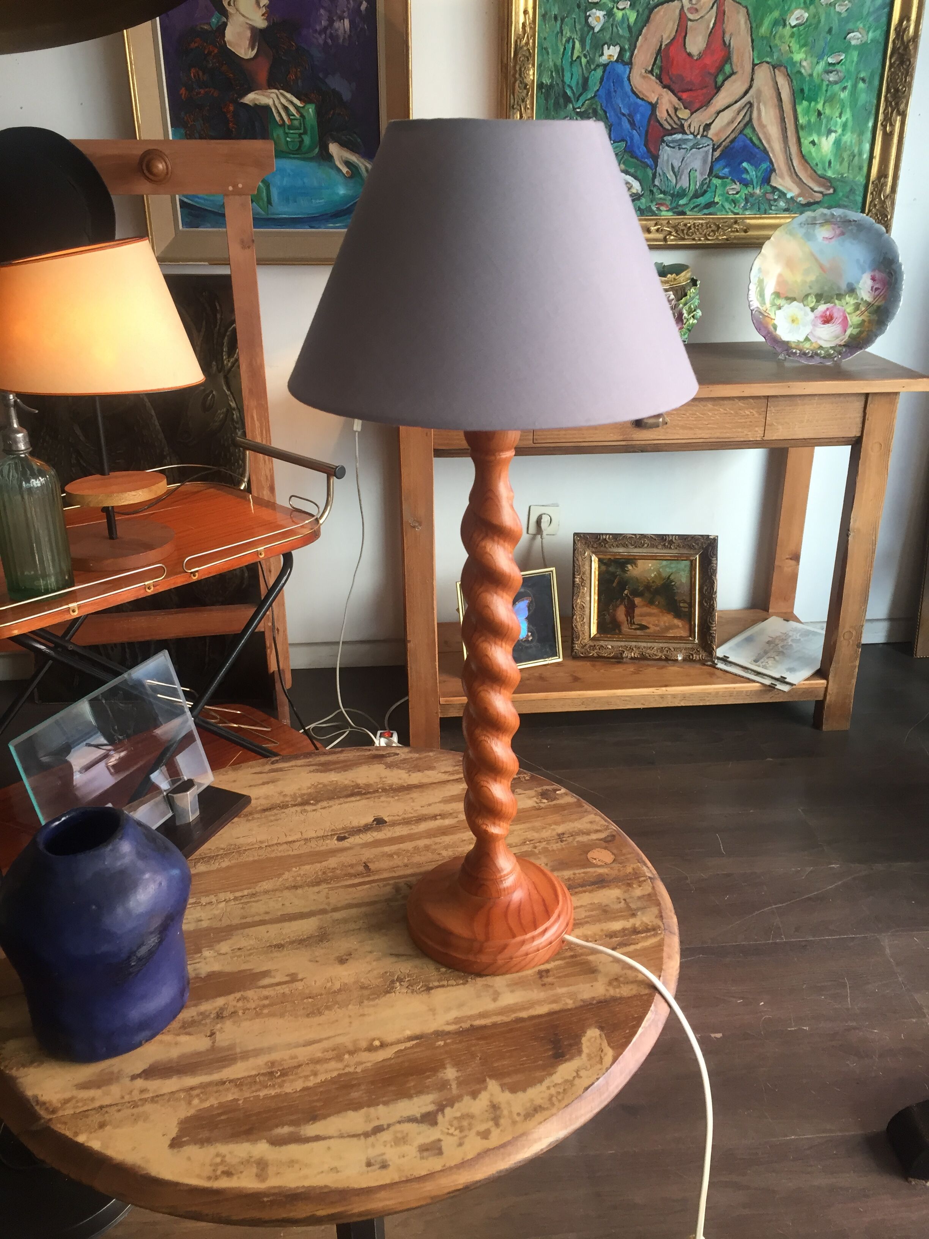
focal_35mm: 29
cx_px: 464
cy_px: 620
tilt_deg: -25.1
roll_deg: +0.8
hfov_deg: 48.2
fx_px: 1038
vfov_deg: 61.7
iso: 80
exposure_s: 1/33
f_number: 2.2
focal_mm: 4.15
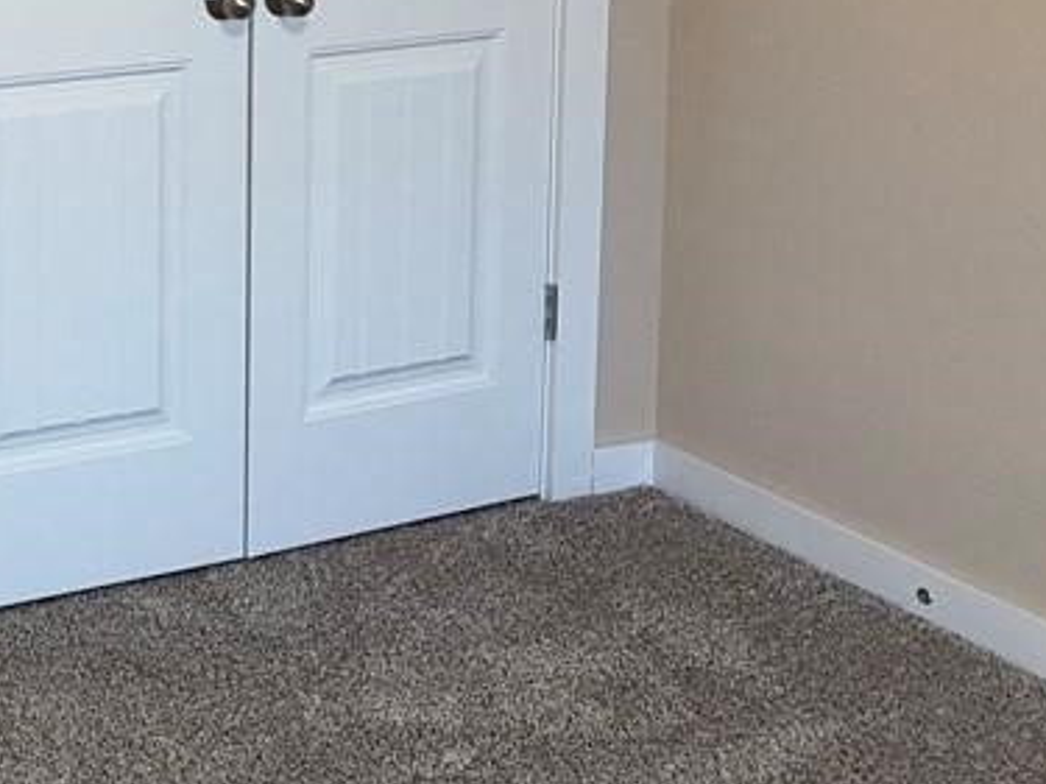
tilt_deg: -4.9
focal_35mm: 71
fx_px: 2145
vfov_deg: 19.5
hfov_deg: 24.5
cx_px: -254
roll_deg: +0.4
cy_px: -151
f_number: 1.8
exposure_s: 1/60
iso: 160
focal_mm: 4.25
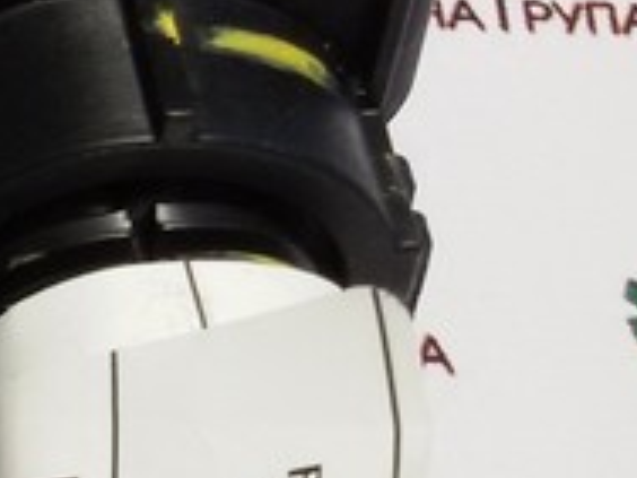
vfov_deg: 8.9
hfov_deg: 10.1
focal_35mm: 165
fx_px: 3036
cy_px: -68
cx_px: -993
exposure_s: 1/50
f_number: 2.4
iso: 50
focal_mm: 2.93
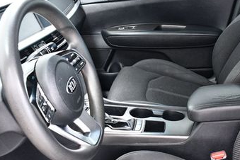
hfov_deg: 38.4
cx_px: 164
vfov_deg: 26.5
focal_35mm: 51
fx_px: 340
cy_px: 85
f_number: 5.6
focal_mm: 18
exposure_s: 1/50
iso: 2500
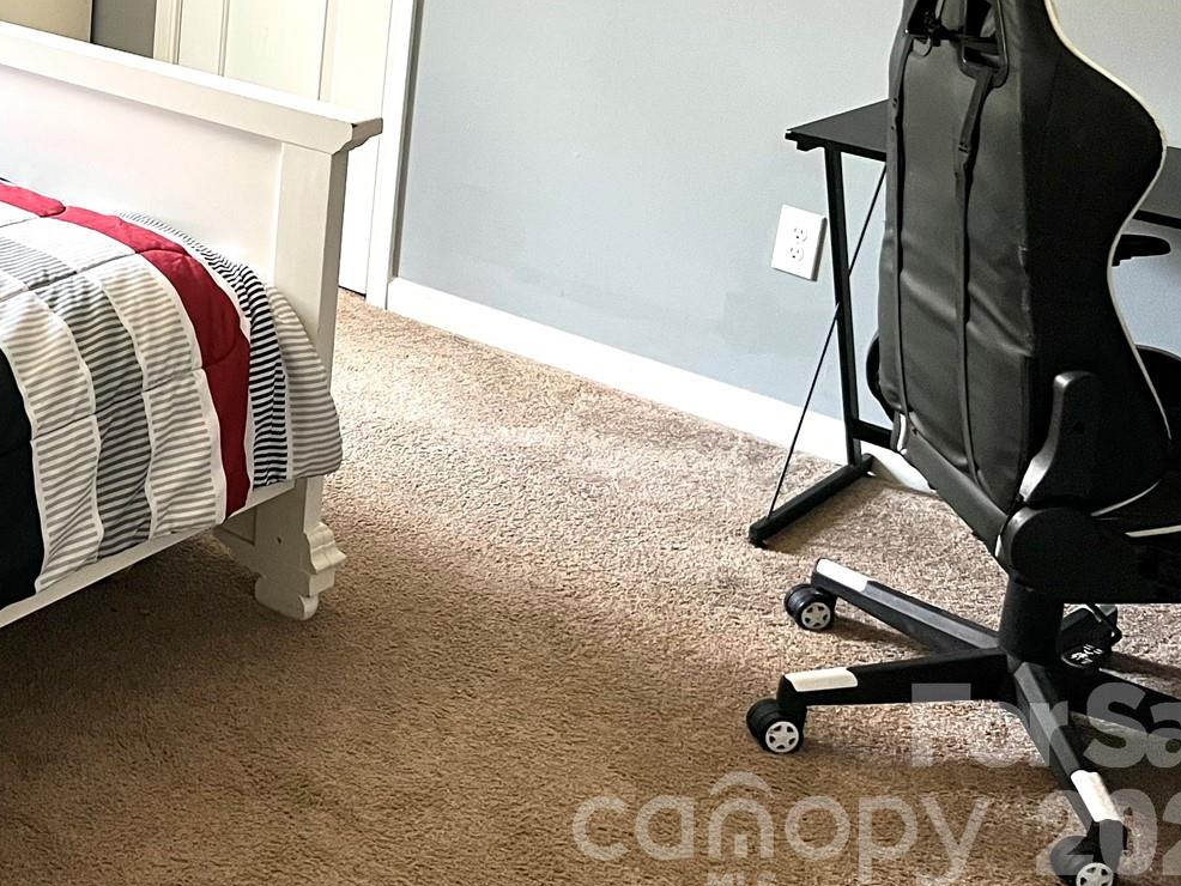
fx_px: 1843
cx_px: 67
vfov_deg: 25.7
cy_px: -1
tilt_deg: -10.6
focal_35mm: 54
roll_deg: -3.1
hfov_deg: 33.2
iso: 160
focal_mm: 5.7
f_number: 1.5
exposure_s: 1/60
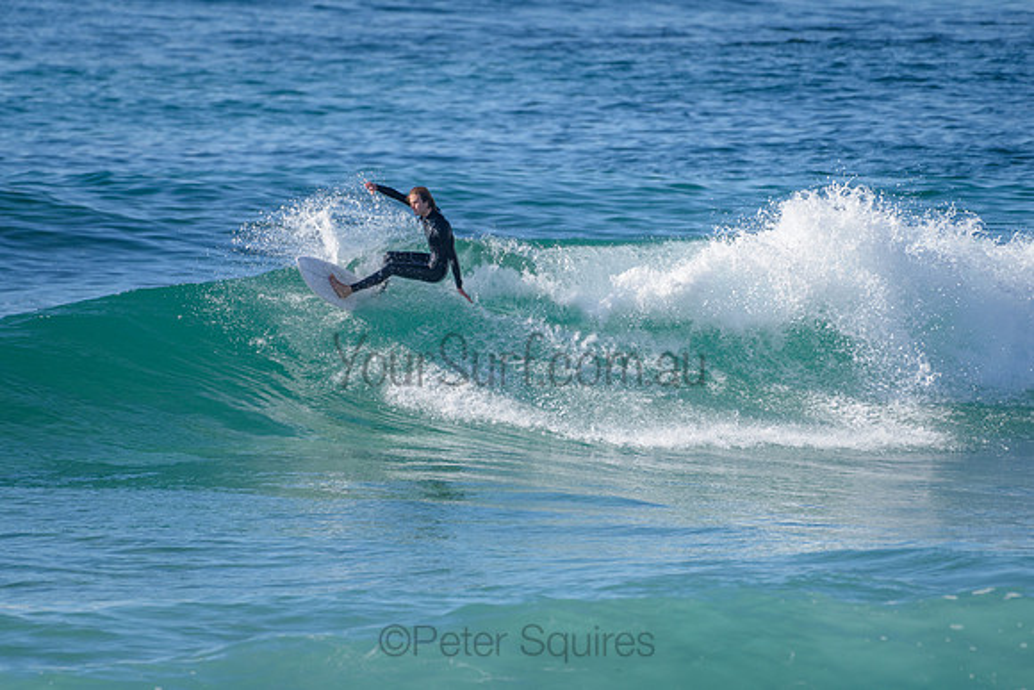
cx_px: 435
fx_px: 17605
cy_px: 349
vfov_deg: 2.2
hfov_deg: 3.4
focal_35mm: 613
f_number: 5.6
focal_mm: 500
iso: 180
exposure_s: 1/2000
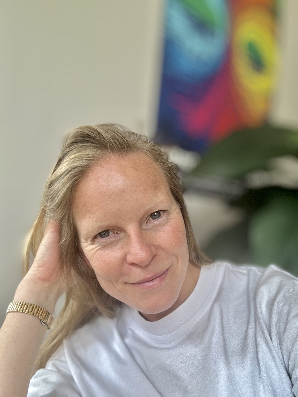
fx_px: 344
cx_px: 149
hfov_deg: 46.8
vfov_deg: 60.0
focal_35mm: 30
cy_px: 198
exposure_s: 1/50
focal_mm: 2.69
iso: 64
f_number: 1.9
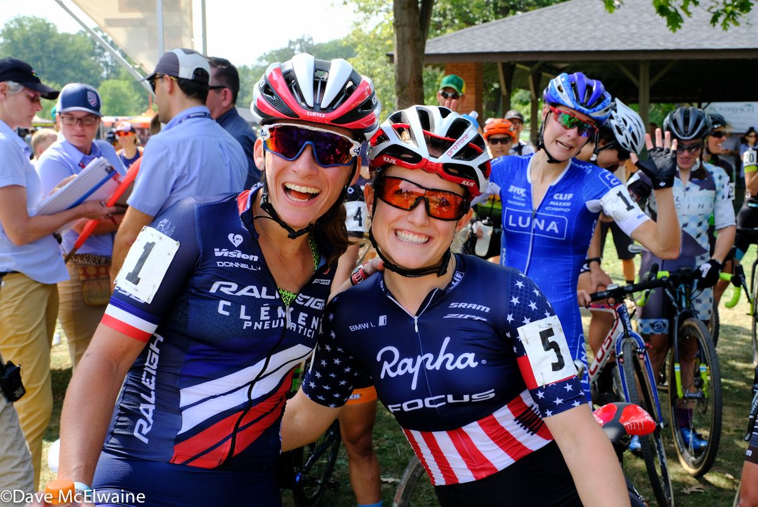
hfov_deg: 41.9
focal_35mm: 47
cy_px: 254
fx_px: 990
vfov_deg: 28.7
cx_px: 379
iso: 500
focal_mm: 31.1
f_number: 9
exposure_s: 1/250
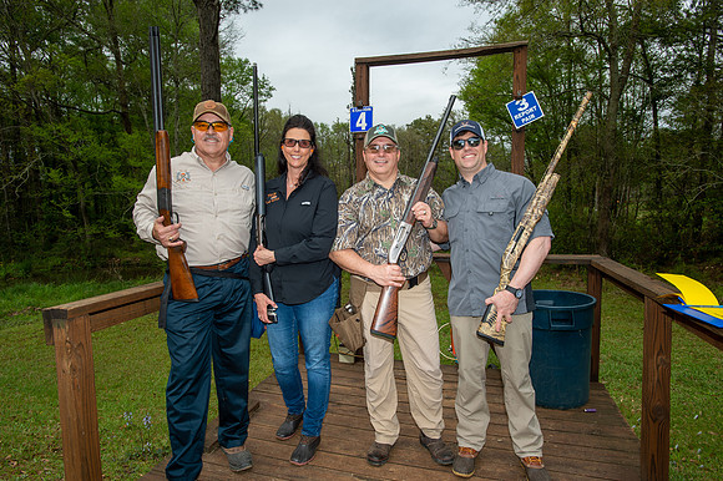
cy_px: 240
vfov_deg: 57.2
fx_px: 442
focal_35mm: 22
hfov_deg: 78.6
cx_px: 362
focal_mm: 22
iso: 125
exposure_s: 1/160
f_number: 8
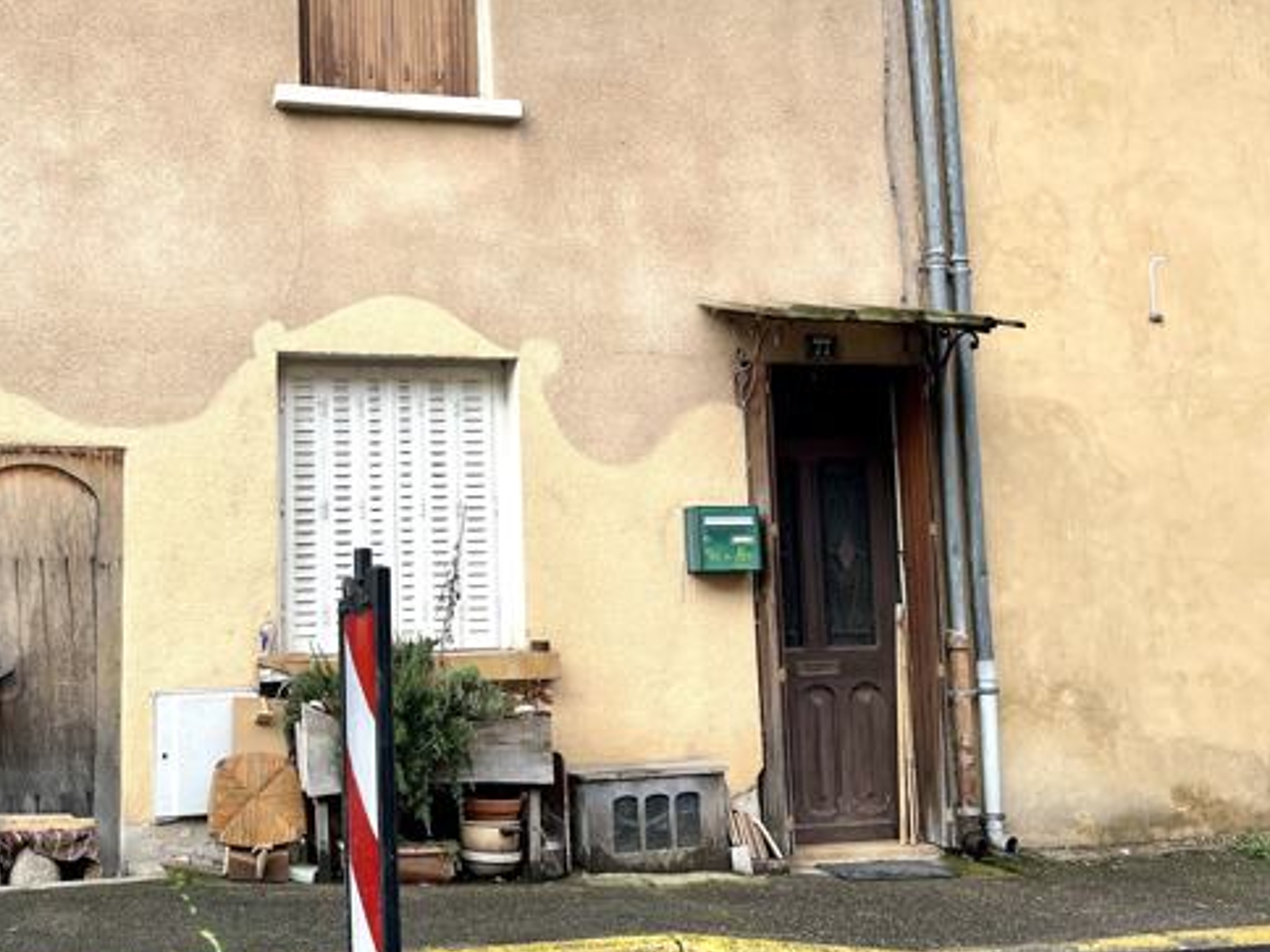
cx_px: 436
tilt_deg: +6.8
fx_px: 1578
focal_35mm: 43
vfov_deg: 33.5
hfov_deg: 43.3
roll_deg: +2.9
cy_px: 383
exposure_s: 1/352
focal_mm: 5.1
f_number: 1.6
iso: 50
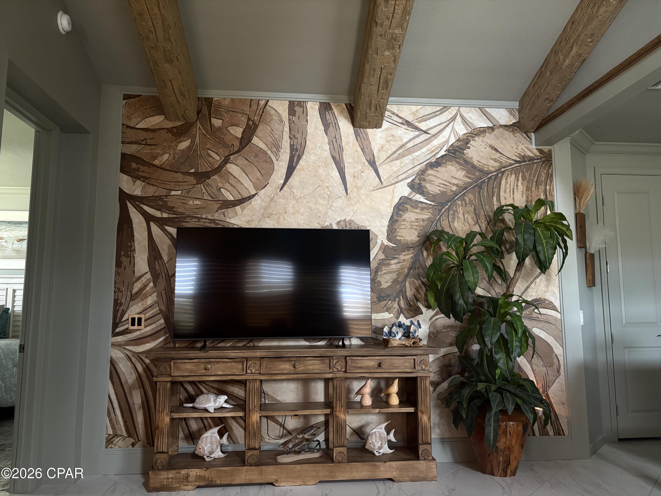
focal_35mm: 26
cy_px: 248
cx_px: 330
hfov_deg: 67.3
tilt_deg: +6.7
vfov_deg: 53.1
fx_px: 496
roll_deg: +0.6
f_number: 1.6
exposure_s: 1/60
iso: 250
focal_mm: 5.96
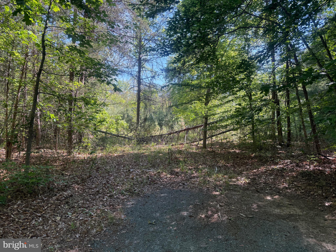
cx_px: 168
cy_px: 126
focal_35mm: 24
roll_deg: -0.6
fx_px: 233
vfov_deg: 56.8
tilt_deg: +0.7
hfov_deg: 71.6
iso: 100
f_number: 1.78
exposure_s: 1/497
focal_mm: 6.76
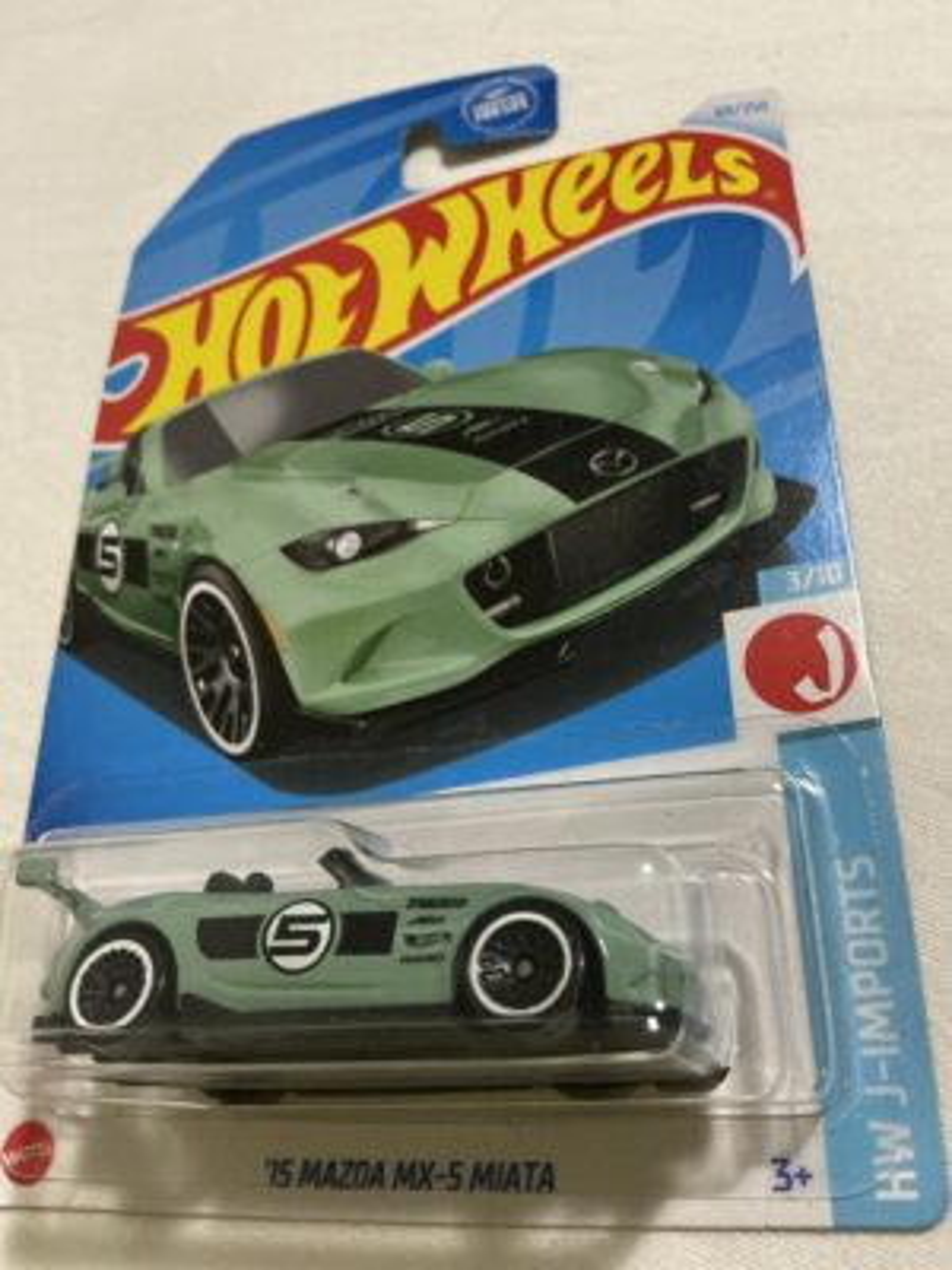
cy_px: 635
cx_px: 476
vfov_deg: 61.7
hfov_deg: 48.2
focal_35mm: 29
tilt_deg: -53.9
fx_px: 1063
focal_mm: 3
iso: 400
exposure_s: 1/30
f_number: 1.8
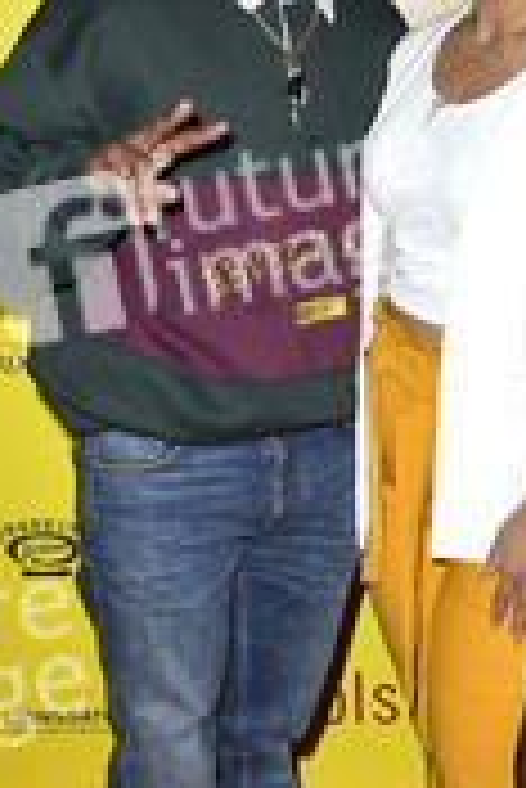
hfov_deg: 18.7
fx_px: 1597
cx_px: 348
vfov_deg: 27.6
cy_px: 464
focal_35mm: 73
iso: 250
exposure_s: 1/250
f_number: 6.3
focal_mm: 32
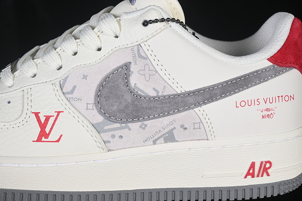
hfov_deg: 27.0
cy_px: 100
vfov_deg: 18.2
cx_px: 151
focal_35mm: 75
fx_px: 629
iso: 160
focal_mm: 50
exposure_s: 1/80
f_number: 7.1
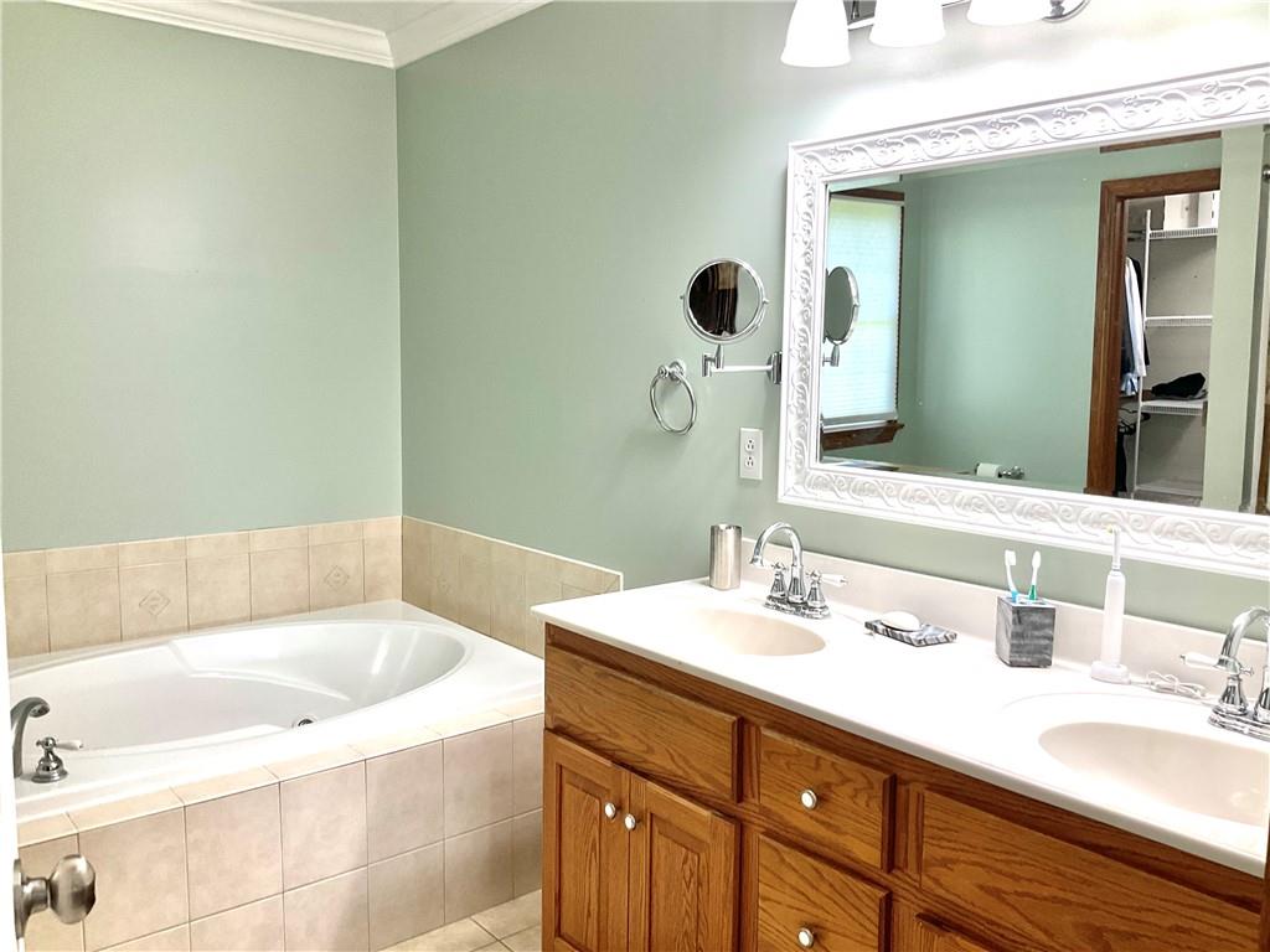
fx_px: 1064
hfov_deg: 61.7
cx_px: 635
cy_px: 476
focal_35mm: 29
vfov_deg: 48.2
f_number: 1.8
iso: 50
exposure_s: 1/60
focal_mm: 3
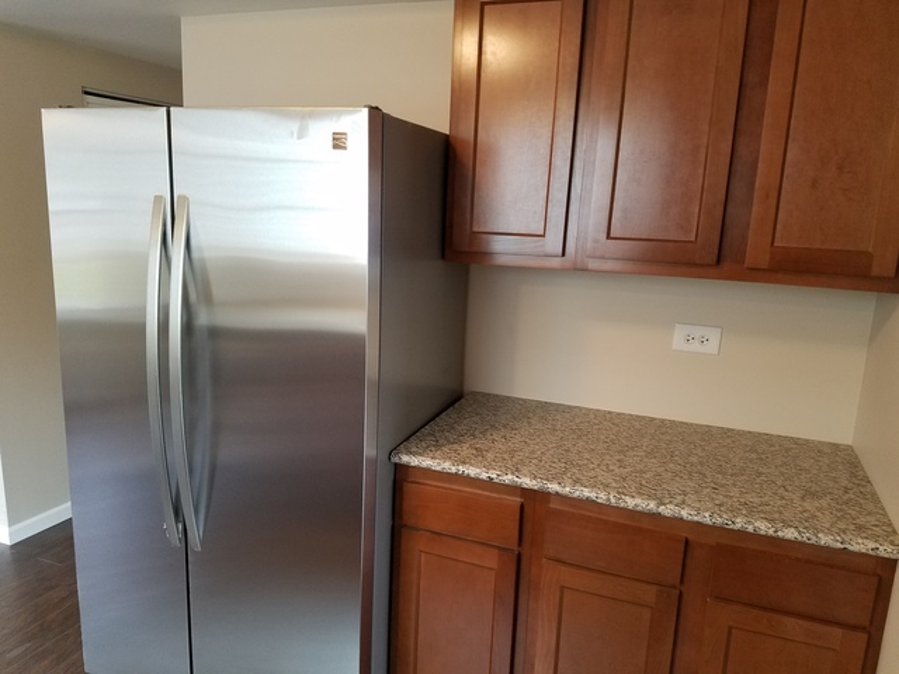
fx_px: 675
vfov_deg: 53.1
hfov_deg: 67.3
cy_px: 337
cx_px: 450
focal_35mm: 26
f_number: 1.7
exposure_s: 1/24
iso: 160
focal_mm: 4.2
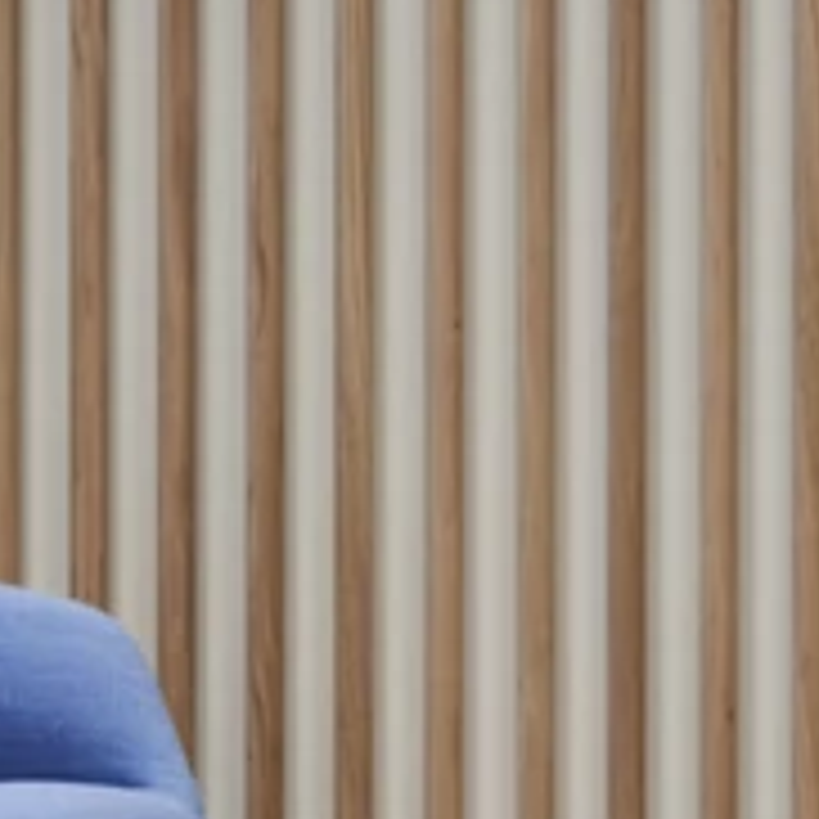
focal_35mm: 229
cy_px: 965
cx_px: 752
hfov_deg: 7.6
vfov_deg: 7.6
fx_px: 6130
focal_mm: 35
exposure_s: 1/125
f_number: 1.8
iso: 200
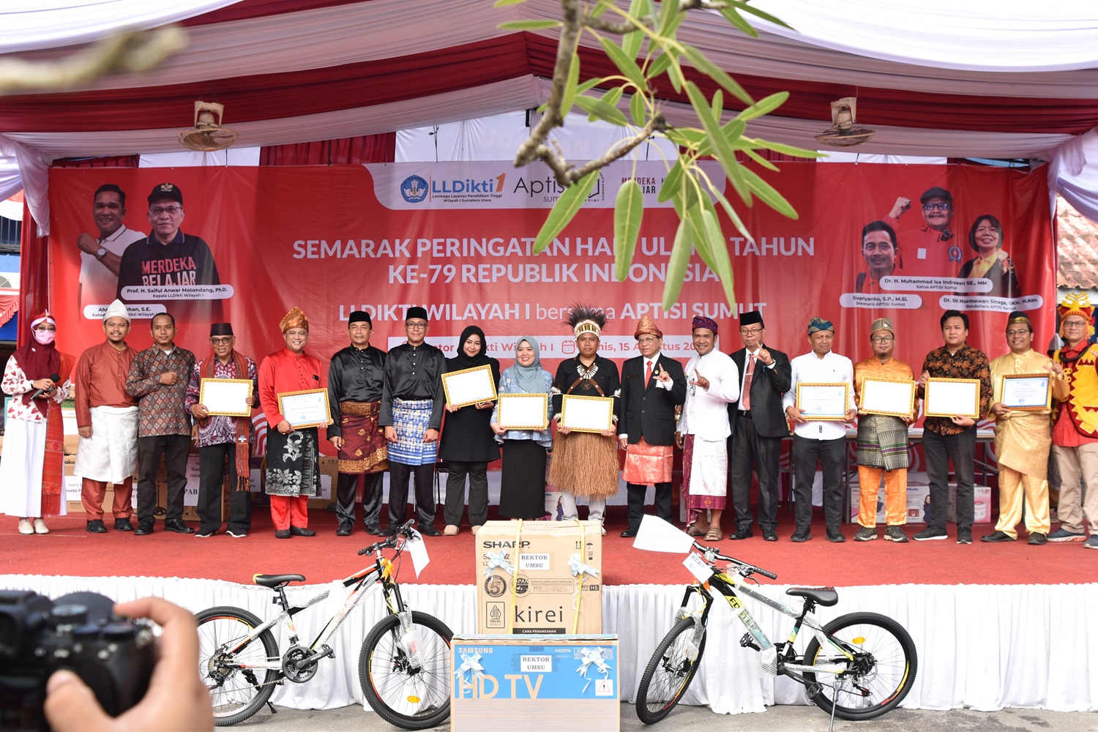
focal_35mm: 36
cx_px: 549
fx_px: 1098
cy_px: 366
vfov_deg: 36.9
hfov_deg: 53.1
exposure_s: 1/80
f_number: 5.6
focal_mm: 24
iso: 100
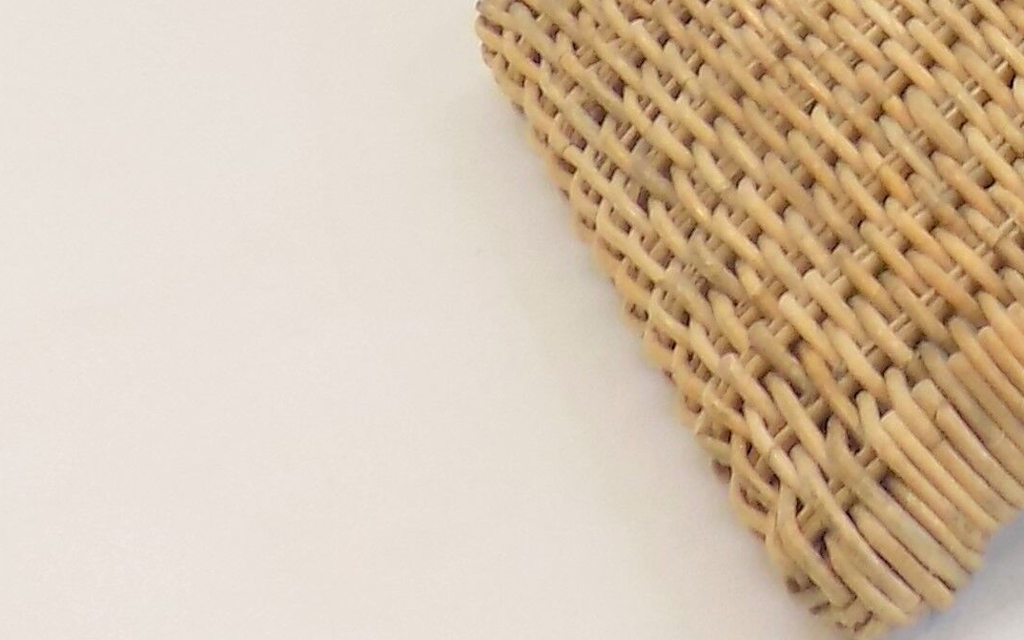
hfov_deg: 14.2
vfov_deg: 9.9
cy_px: -863
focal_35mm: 117
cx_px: 2177
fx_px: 3265
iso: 80
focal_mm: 4
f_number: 3.1
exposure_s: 1/40
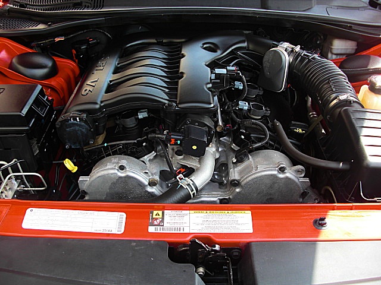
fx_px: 396
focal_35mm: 36
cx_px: 190
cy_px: 142
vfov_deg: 39.7
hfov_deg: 51.4
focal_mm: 6.3
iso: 50
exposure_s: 1/160
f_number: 2.8
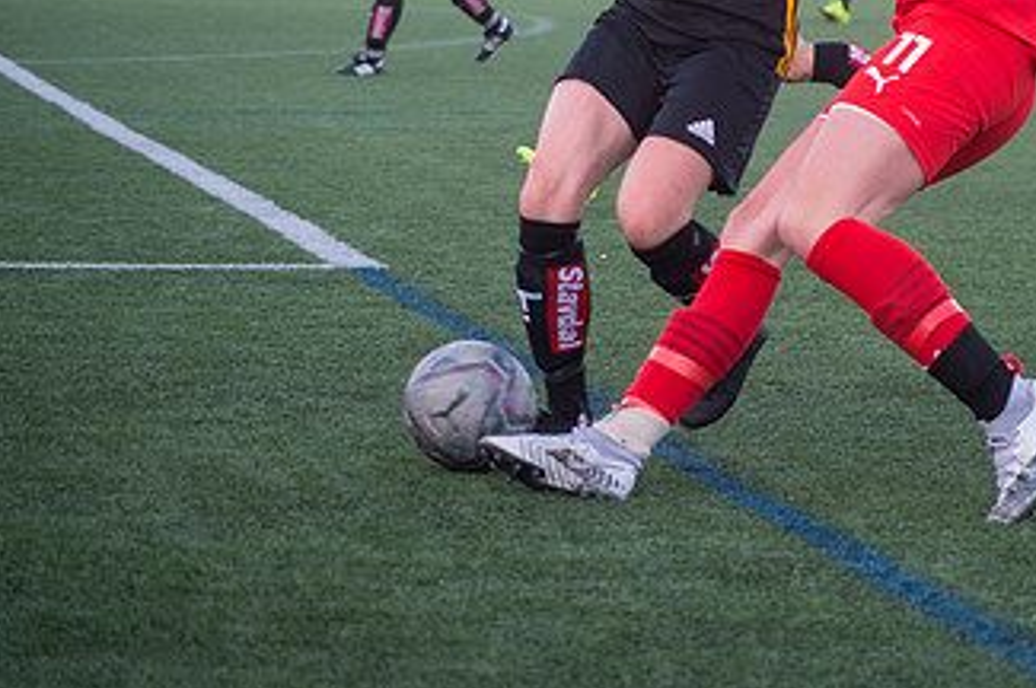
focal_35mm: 189
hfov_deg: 10.9
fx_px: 5433
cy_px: 102
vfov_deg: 7.2
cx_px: 813
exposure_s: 1/640
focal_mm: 98
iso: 900
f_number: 4.5
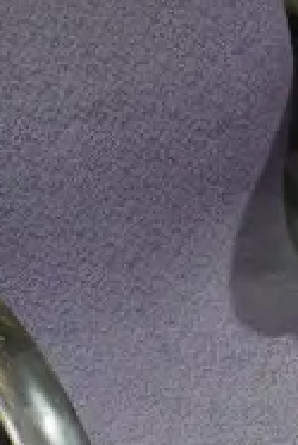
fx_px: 2255
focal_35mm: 182
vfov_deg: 11.2
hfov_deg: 7.5
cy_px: 460
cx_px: -33
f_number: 3.6
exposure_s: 1/60
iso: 500
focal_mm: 16
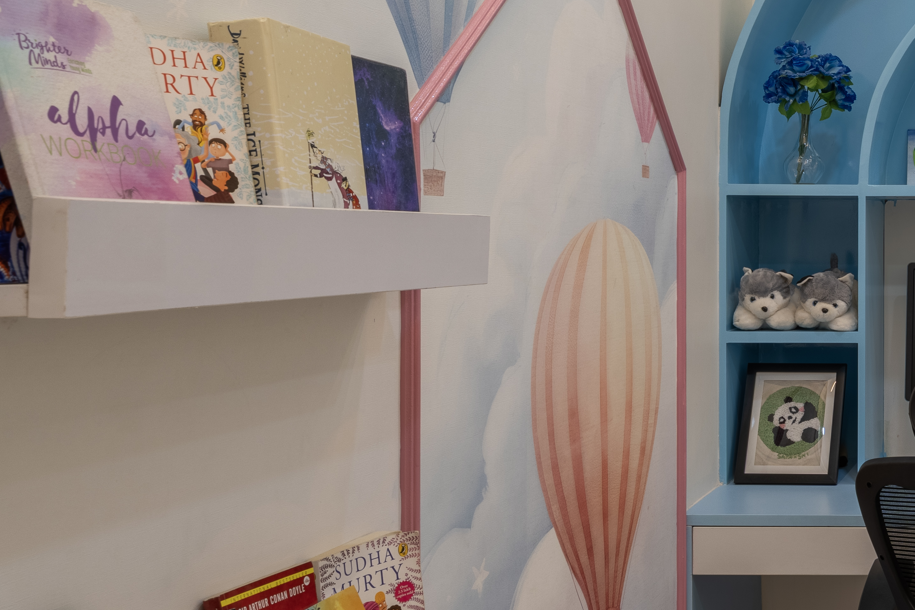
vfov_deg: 29.2
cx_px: 1058
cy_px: 234
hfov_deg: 35.2
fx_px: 1169
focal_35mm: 46
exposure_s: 1/50
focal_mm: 14
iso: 100
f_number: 9
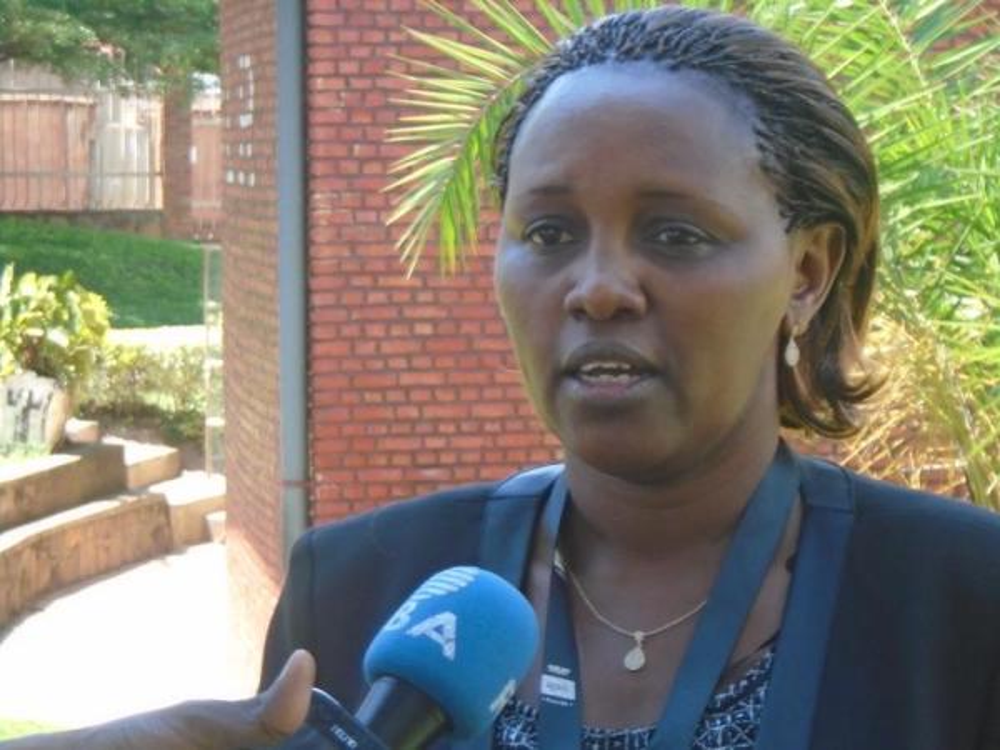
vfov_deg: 11.4
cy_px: 375
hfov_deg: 15.2
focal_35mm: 130
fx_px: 3755
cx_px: 500
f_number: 6.4
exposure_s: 1/125
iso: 400
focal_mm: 23
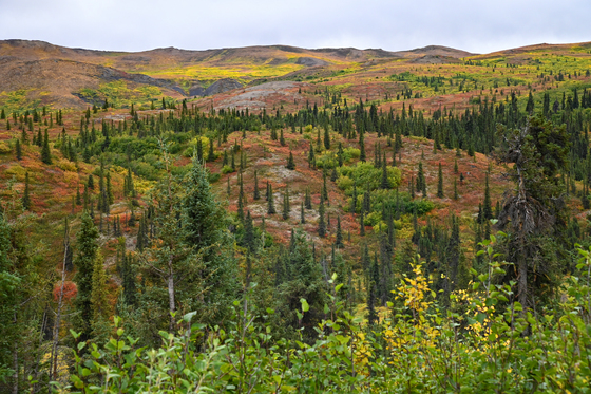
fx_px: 1149
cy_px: 197
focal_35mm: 70
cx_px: 296
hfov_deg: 28.9
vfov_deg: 19.4
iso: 1600
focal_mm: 70
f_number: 8
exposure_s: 1/500
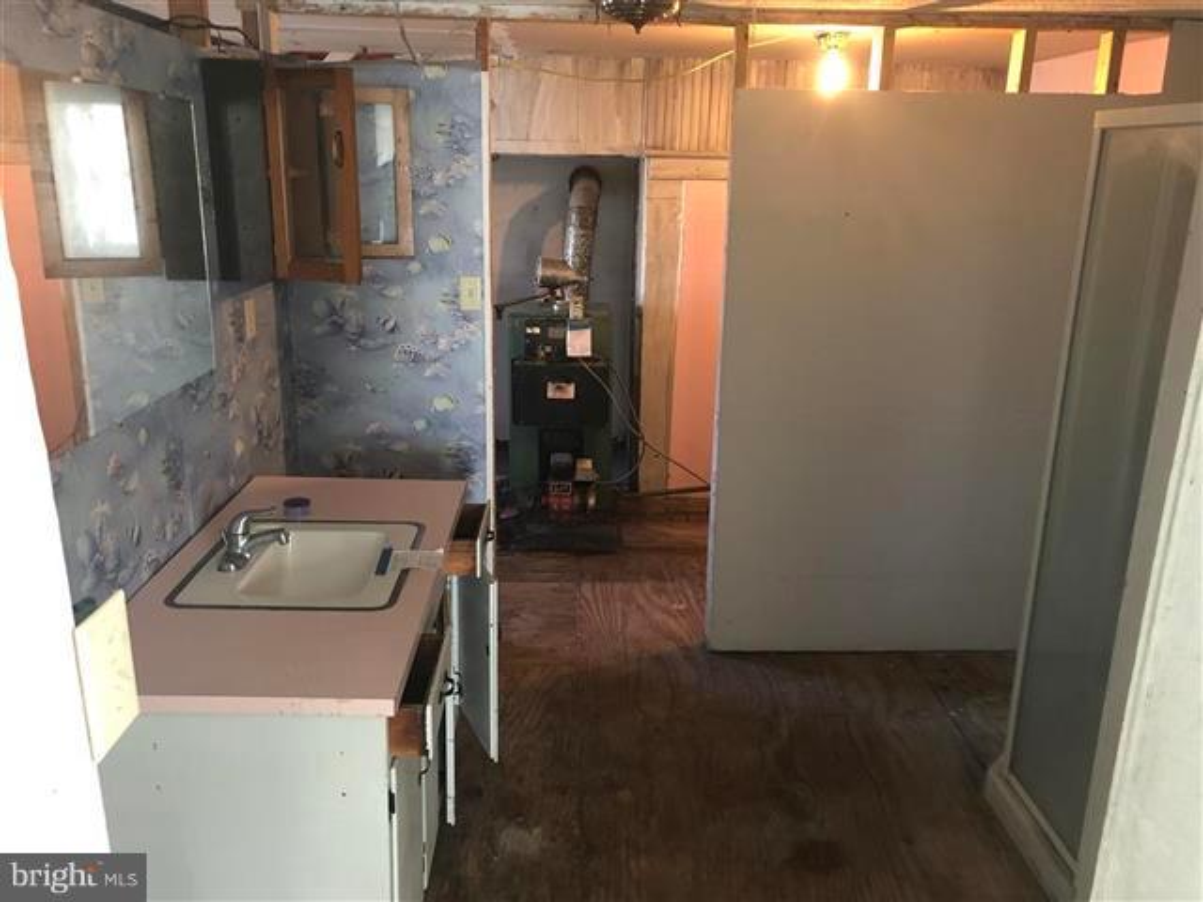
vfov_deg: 49.7
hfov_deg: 63.4
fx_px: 973
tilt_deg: -14.8
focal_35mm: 28
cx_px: 602
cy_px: 451
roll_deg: +0.3
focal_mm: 4
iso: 100
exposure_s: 1/7
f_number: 1.8
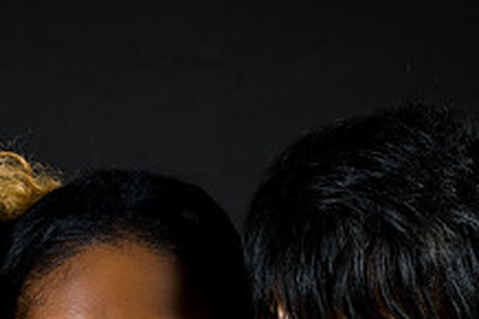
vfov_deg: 4.0
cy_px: 411
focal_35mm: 346
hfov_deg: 6.0
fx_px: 4600
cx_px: 130
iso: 200
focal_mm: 130
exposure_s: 1/125
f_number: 5.6
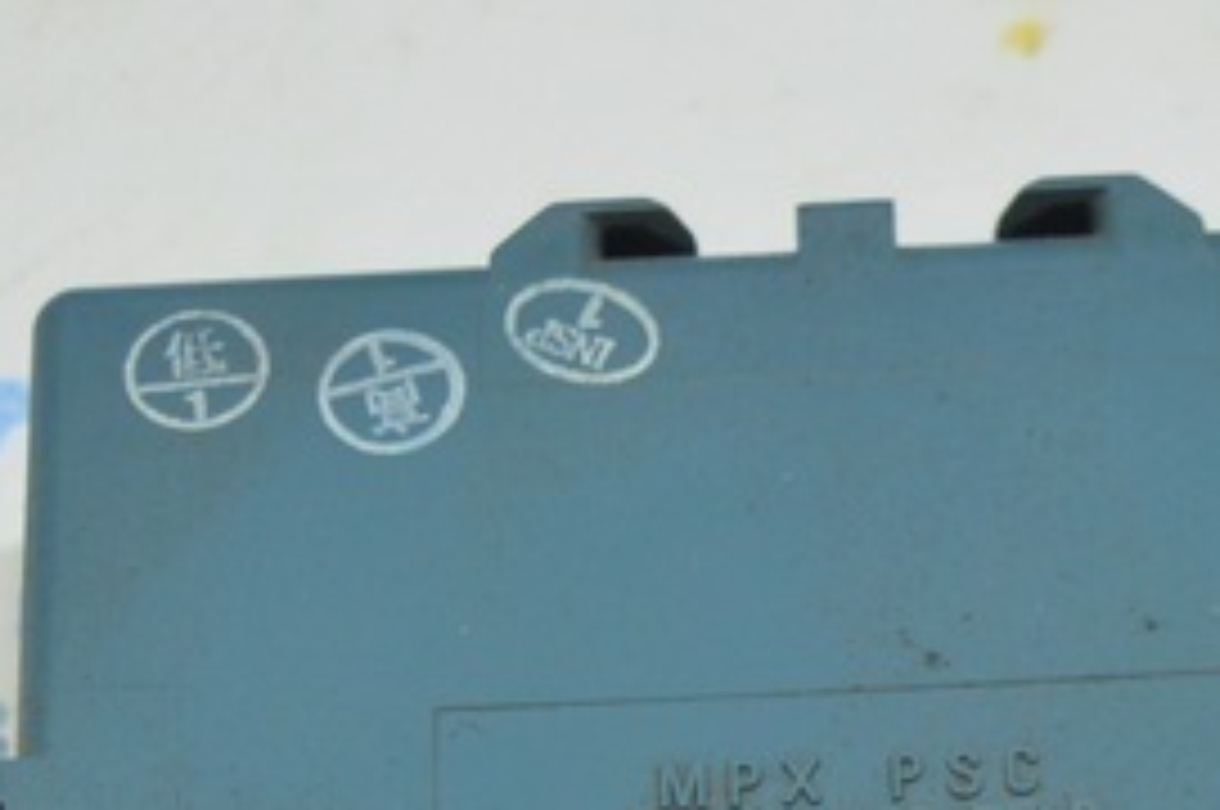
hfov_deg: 13.4
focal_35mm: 153
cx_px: 698
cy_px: 1235
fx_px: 5175
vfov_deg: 8.7
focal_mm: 27
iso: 400
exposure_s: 1/60
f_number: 4
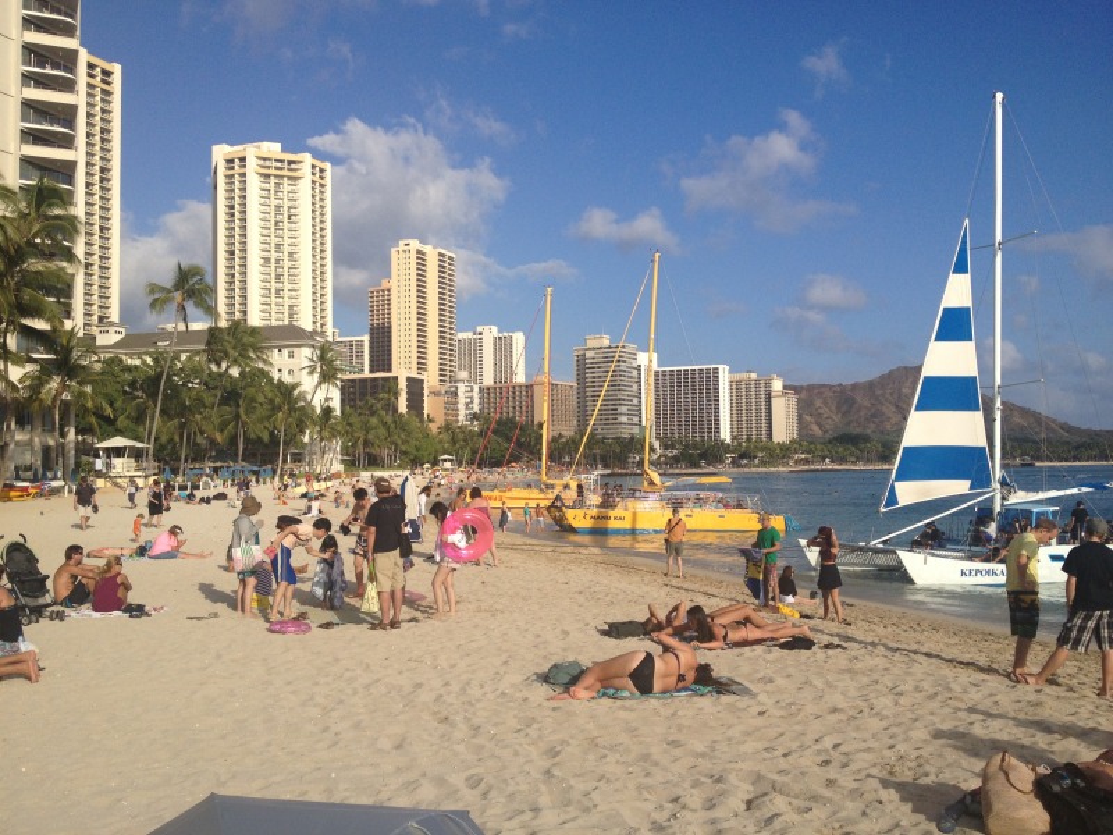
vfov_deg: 40.7
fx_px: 1125
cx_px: 556
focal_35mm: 35
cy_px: 418
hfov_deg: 52.6
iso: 50
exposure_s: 1/2762
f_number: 2.4
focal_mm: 4.28
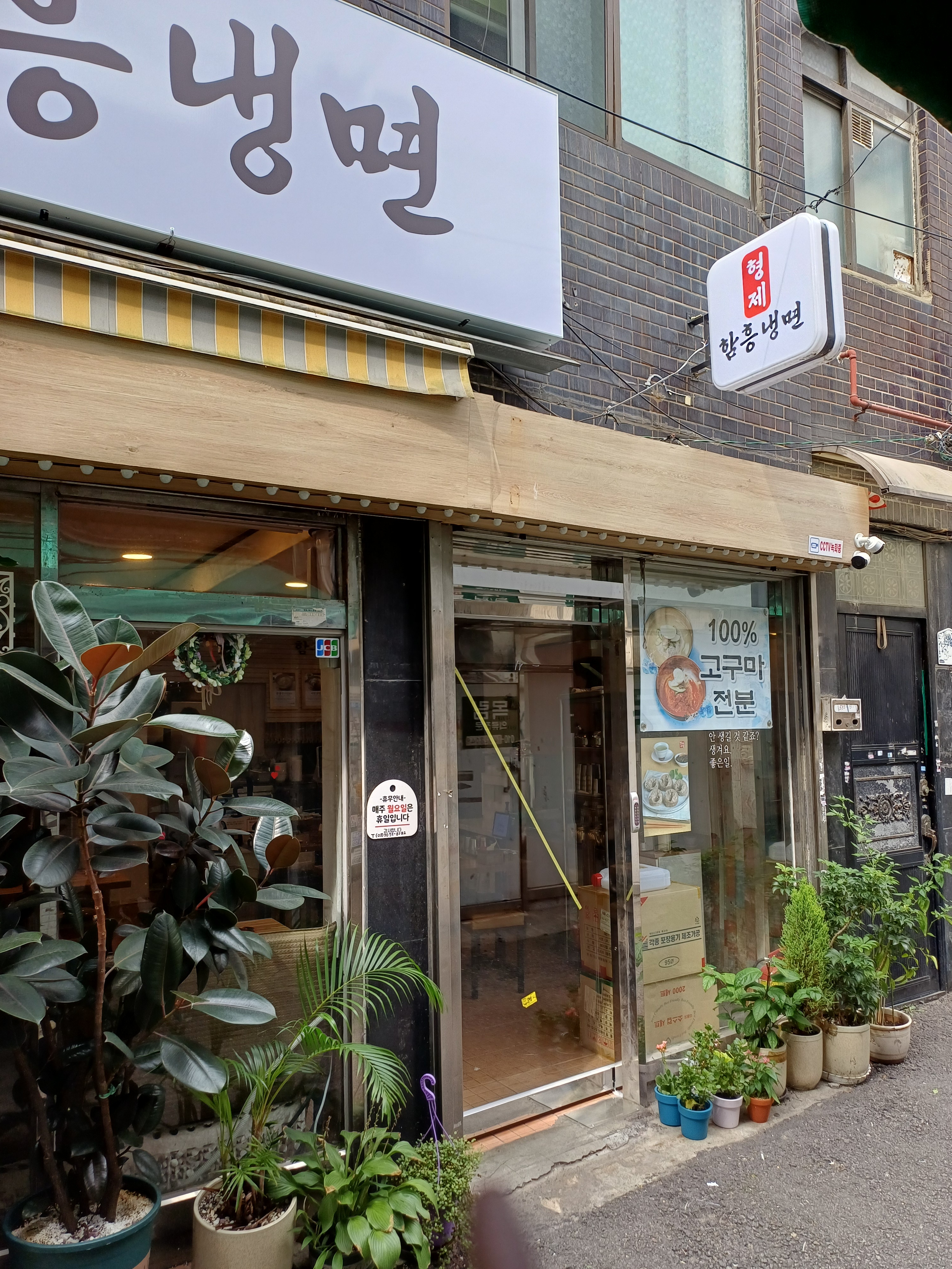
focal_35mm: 25
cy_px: 634
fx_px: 917
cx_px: 476
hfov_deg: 54.9
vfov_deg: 69.4
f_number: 1.8
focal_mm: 4.65
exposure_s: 1/201
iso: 50
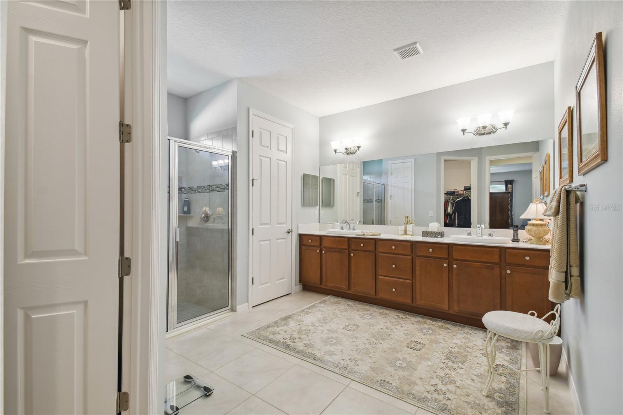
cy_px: 208
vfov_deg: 77.3
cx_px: 312
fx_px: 260
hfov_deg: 100.4
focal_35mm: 15
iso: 100
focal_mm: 10
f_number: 7.1
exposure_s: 1/6
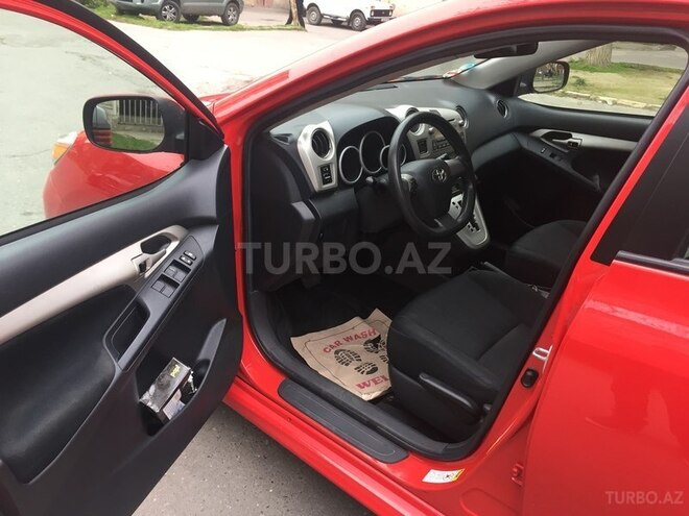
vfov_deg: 48.2
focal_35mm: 29
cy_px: 258
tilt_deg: -25.3
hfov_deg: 61.7
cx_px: 344
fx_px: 577
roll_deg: -4.2
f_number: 2.2
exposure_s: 1/33
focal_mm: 4.15
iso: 80
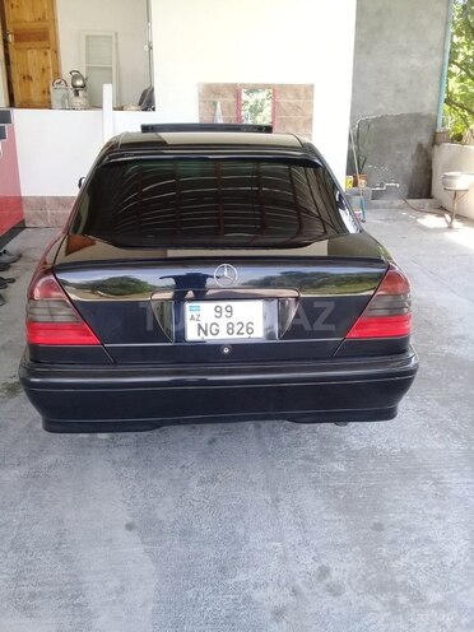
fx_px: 566
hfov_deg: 45.4
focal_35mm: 31
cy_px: 316
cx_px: 237
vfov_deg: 58.4
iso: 64
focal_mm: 3.3
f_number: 2.2
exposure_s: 1/100
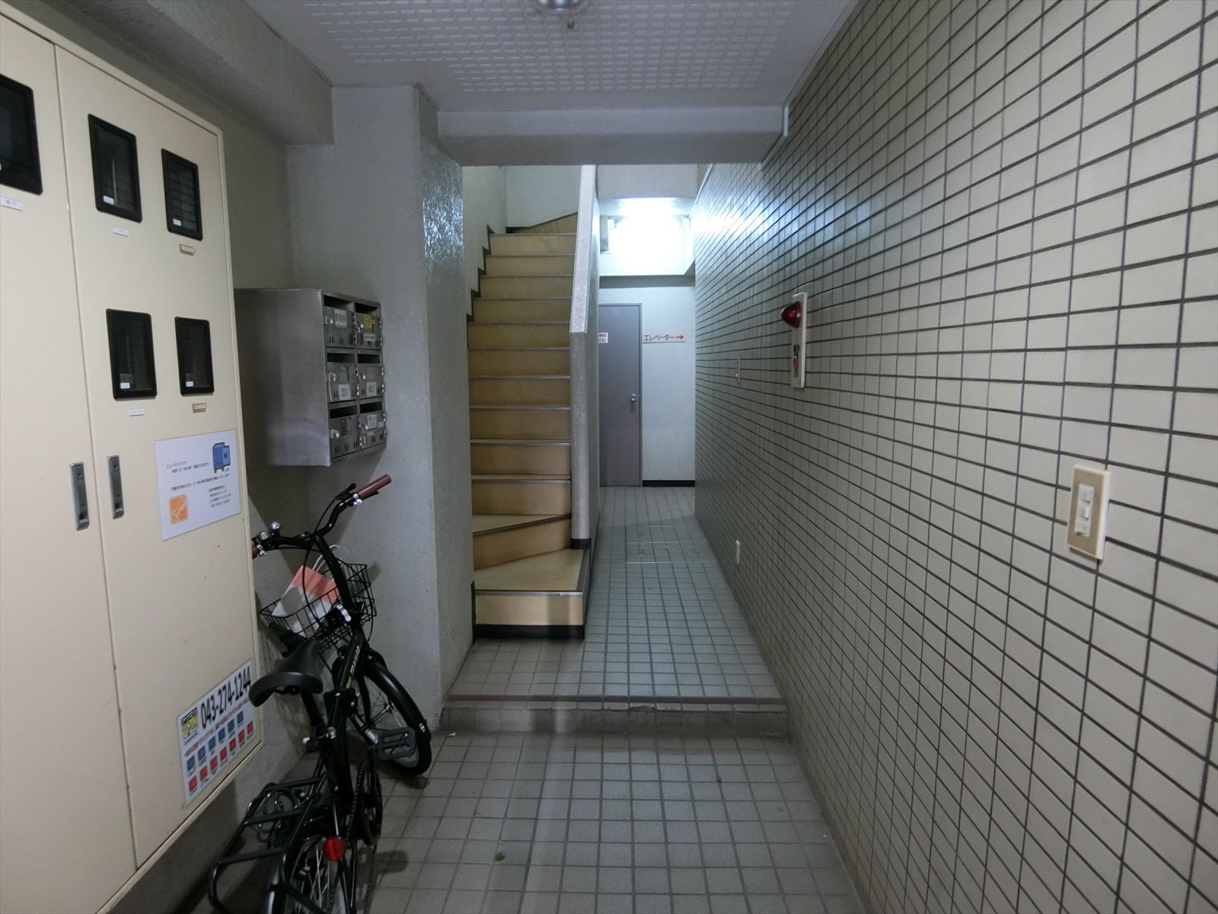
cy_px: 457
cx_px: 609
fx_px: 669
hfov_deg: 84.7
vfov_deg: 68.7
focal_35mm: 19
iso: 250
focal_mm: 4.06
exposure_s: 1/8
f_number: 2.7
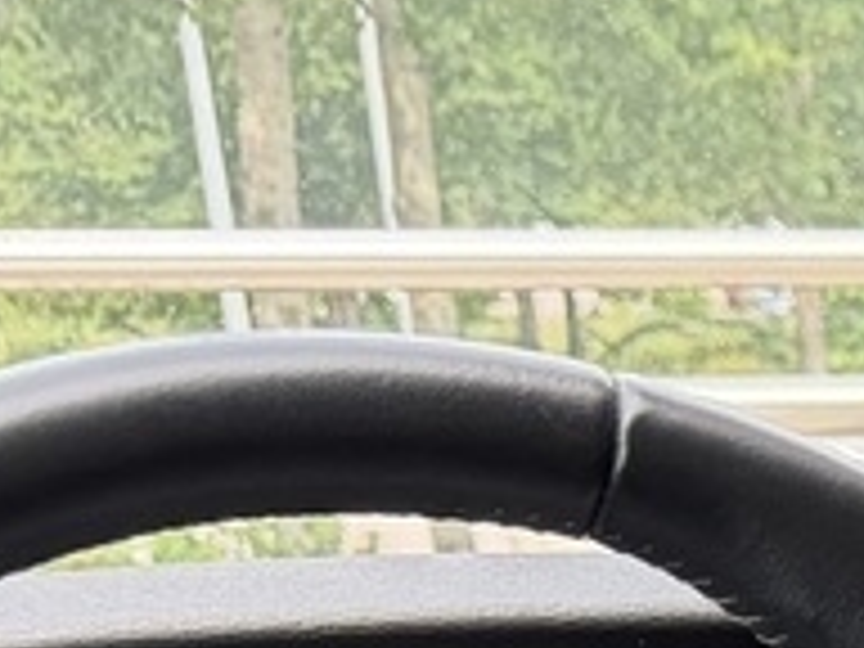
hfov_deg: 9.3
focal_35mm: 180
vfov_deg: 7.0
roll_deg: -1.7
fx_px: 4493
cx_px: 2385
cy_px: 2218
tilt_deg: -24.1
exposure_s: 1/224
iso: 160
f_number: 1.78
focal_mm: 6.76
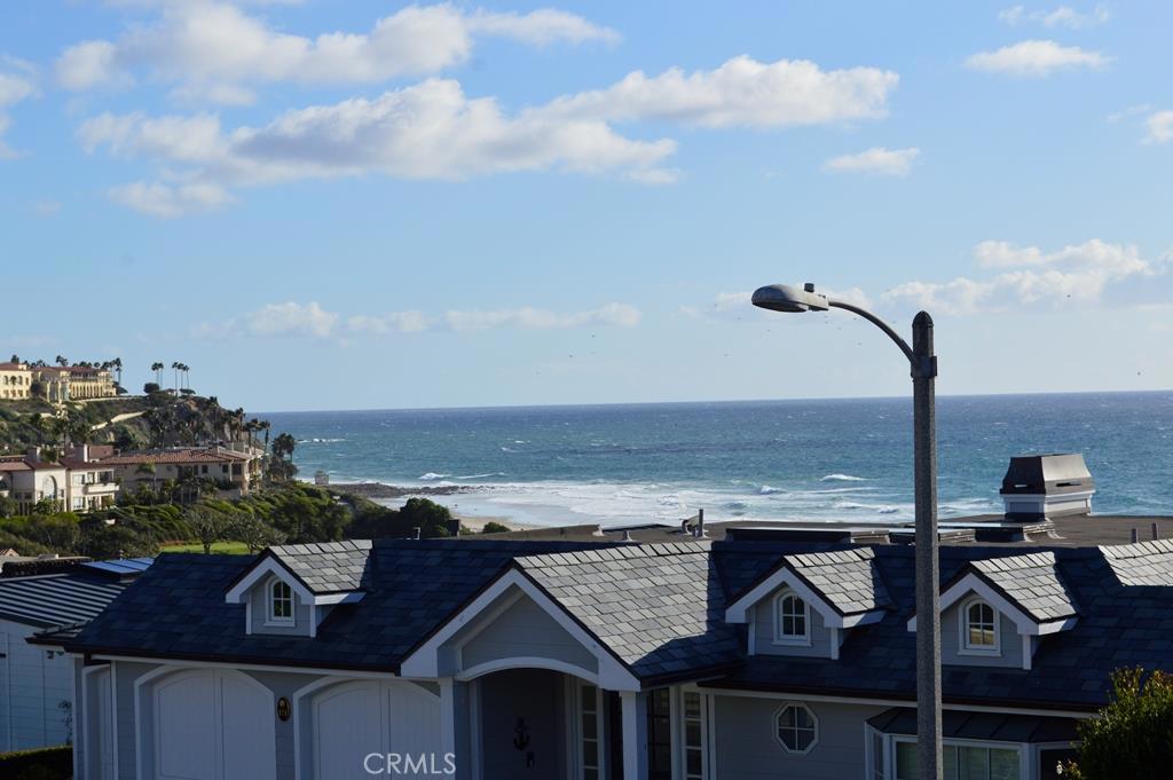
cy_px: 390
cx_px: 586
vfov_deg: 16.5
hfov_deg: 24.6
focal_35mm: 82
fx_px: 2686
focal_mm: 55
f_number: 11
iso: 280
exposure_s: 1/500
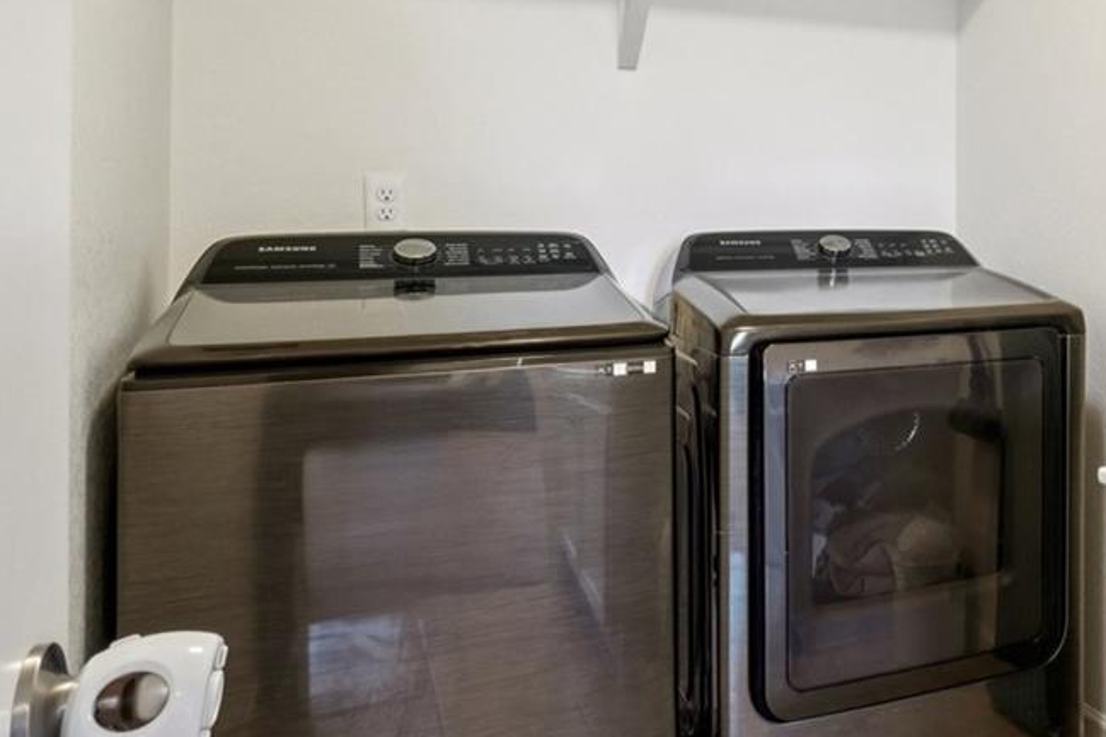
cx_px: 1307
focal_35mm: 37
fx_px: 1136
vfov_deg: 35.5
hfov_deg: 39.0
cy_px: 232
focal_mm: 10
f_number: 8
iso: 400
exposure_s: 1/8
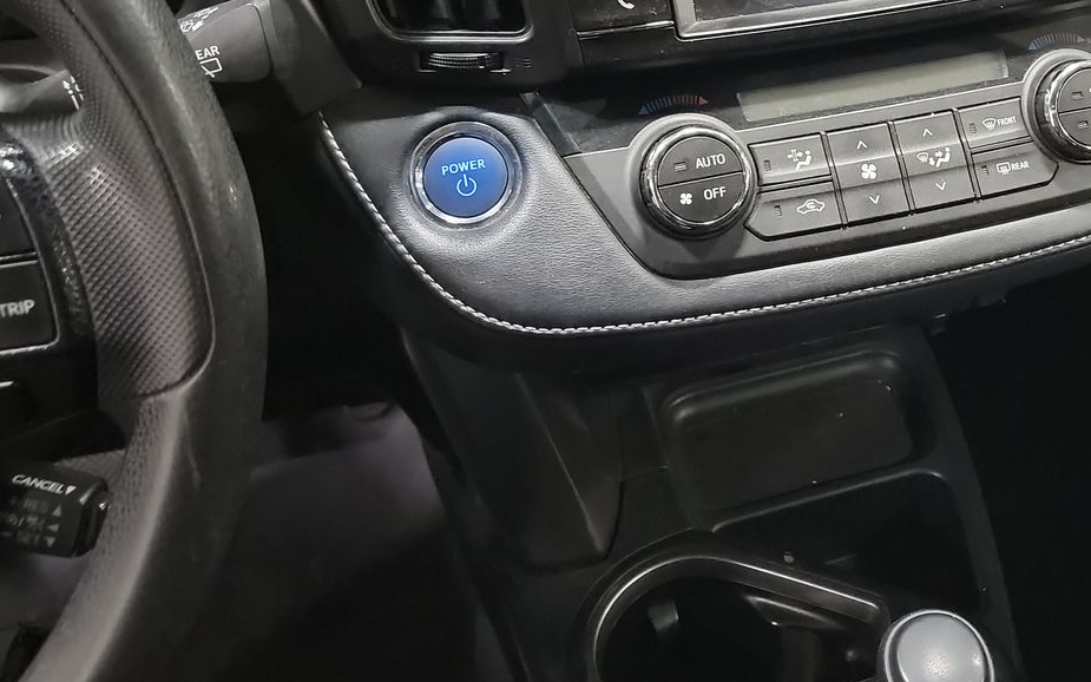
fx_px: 1308
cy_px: 105
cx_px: 836
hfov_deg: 43.6
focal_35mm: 44
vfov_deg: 28.4
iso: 1720
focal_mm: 6.7
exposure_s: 1/14
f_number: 1.8
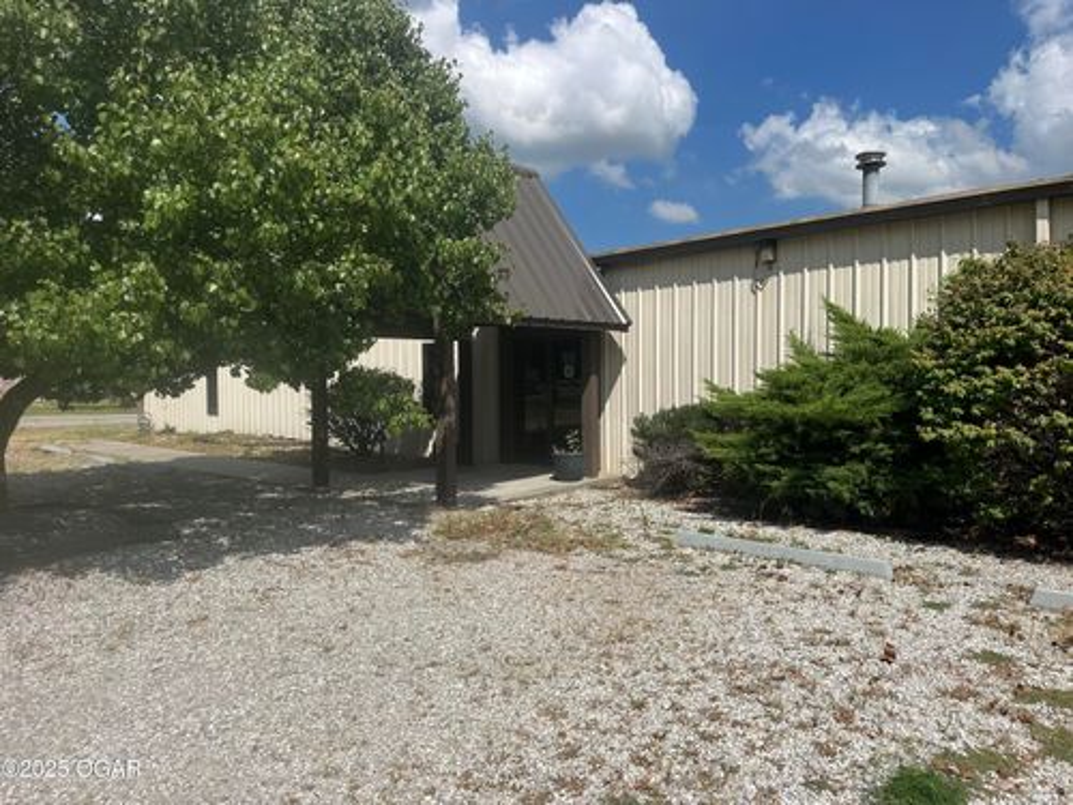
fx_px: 744
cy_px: 402
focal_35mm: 24
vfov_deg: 56.8
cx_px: 536
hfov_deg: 71.6
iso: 80
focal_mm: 6.86
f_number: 1.78
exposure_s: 1/7576
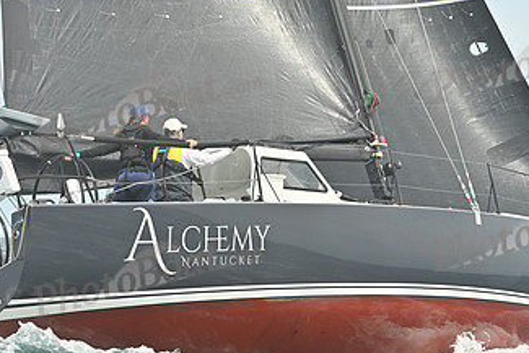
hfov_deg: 16.3
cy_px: 168
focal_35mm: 125
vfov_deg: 11.0
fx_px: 1838
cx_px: 348
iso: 320
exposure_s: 1/1250
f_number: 8
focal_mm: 70
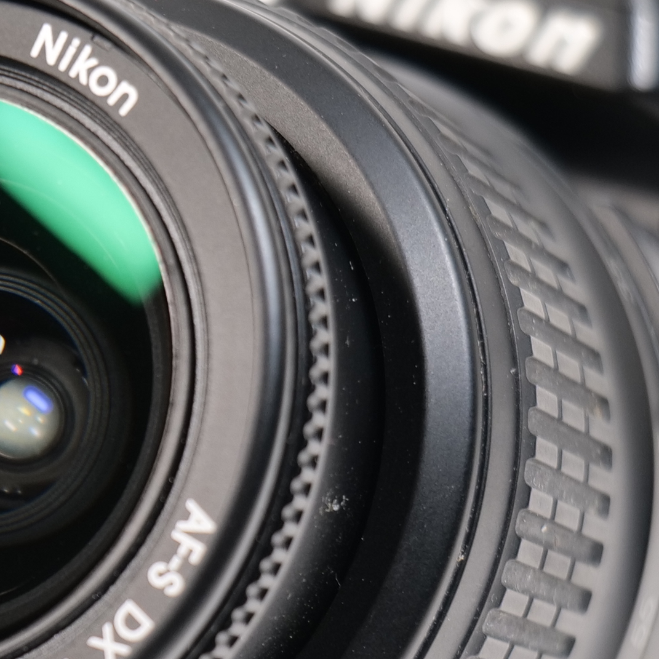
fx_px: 4308
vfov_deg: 8.7
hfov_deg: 8.7
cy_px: 355
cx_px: 62
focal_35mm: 200
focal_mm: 59
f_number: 6.3
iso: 500
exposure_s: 1/60
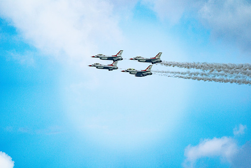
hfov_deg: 5.2
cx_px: 126
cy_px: 84
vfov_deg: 3.4
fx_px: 2789
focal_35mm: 400
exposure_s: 1/1250
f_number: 9
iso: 640
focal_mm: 400
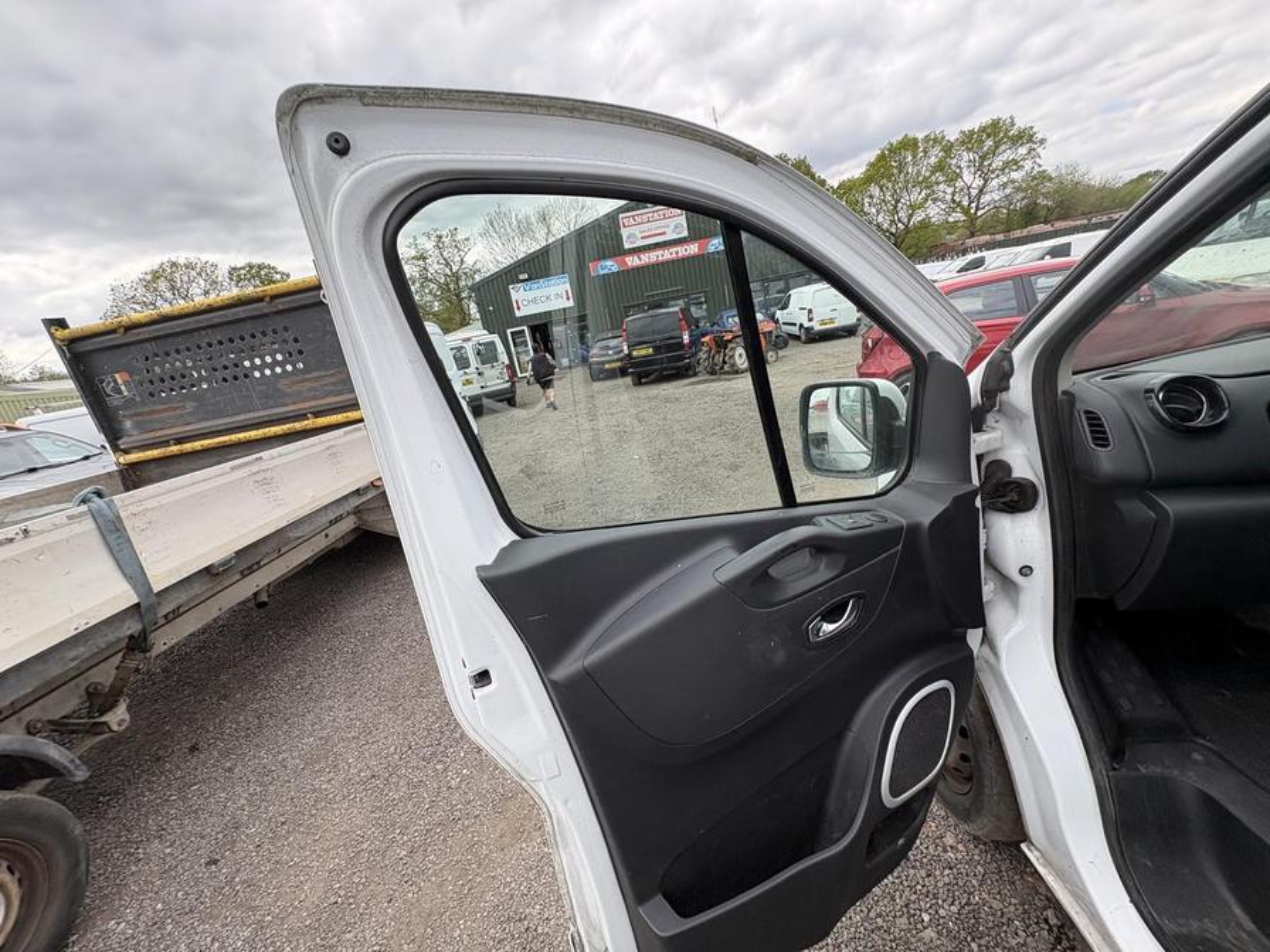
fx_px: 514
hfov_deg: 102.1
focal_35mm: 14
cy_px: 476
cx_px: 635
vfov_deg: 85.7
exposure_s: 1/453
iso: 64
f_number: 2.2
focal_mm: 2.22
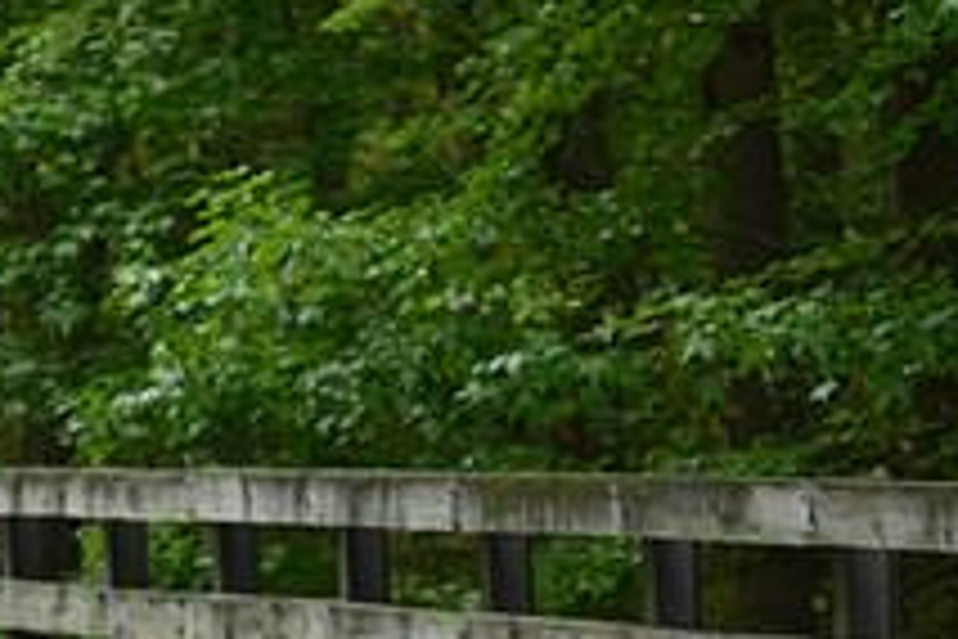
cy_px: 610
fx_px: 6519
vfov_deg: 5.6
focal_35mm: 245
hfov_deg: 8.4
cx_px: 85
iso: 500
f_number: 5
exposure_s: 1/160
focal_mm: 90
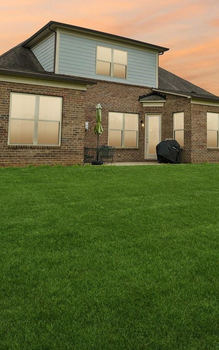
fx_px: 353
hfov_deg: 33.4
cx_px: 177
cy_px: 116
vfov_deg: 51.7
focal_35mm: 37
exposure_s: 1/320
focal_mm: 17
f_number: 8
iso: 100
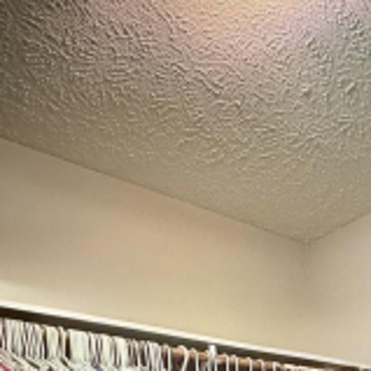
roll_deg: +2.8
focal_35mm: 52
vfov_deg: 23.9
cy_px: 592
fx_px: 631
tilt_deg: -8.2
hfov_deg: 28.2
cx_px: 455
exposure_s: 1/30
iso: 1000
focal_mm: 2.22
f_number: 2.2
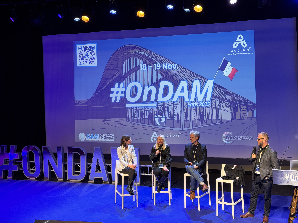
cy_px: 112
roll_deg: +1.9
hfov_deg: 39.7
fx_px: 413
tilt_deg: -5.2
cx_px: 149
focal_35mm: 48
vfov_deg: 30.3
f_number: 1.78
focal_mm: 6.76
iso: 160
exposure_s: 1/50
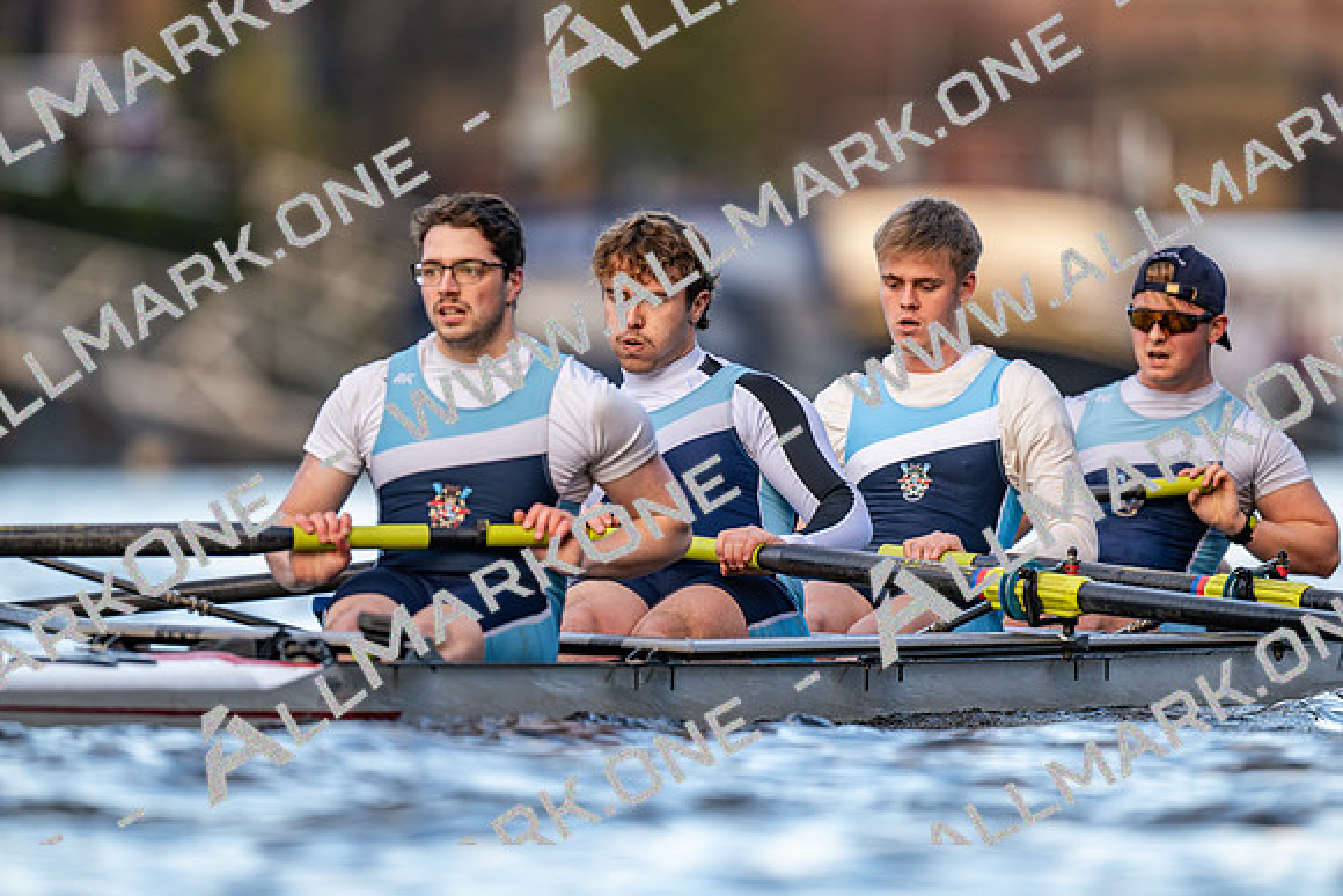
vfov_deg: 2.3
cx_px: 672
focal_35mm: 600
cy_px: 448
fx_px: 22388
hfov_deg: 3.4
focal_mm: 600
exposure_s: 1/2500
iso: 1400
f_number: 4
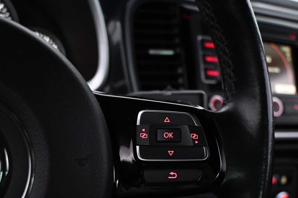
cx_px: 137
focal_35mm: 43
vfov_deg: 30.8
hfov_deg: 45.4
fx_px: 356
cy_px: 138
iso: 4000
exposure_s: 1/60
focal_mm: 20
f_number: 3.8
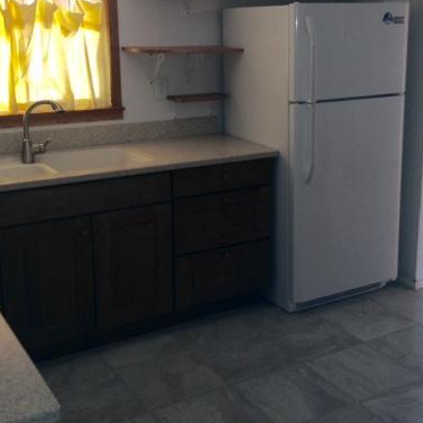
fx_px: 691
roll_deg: -1.1
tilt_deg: -14.0
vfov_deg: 34.0
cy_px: 186
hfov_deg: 34.0
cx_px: 234
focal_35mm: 50
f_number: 2.4
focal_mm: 4.12
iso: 50
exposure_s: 1/20
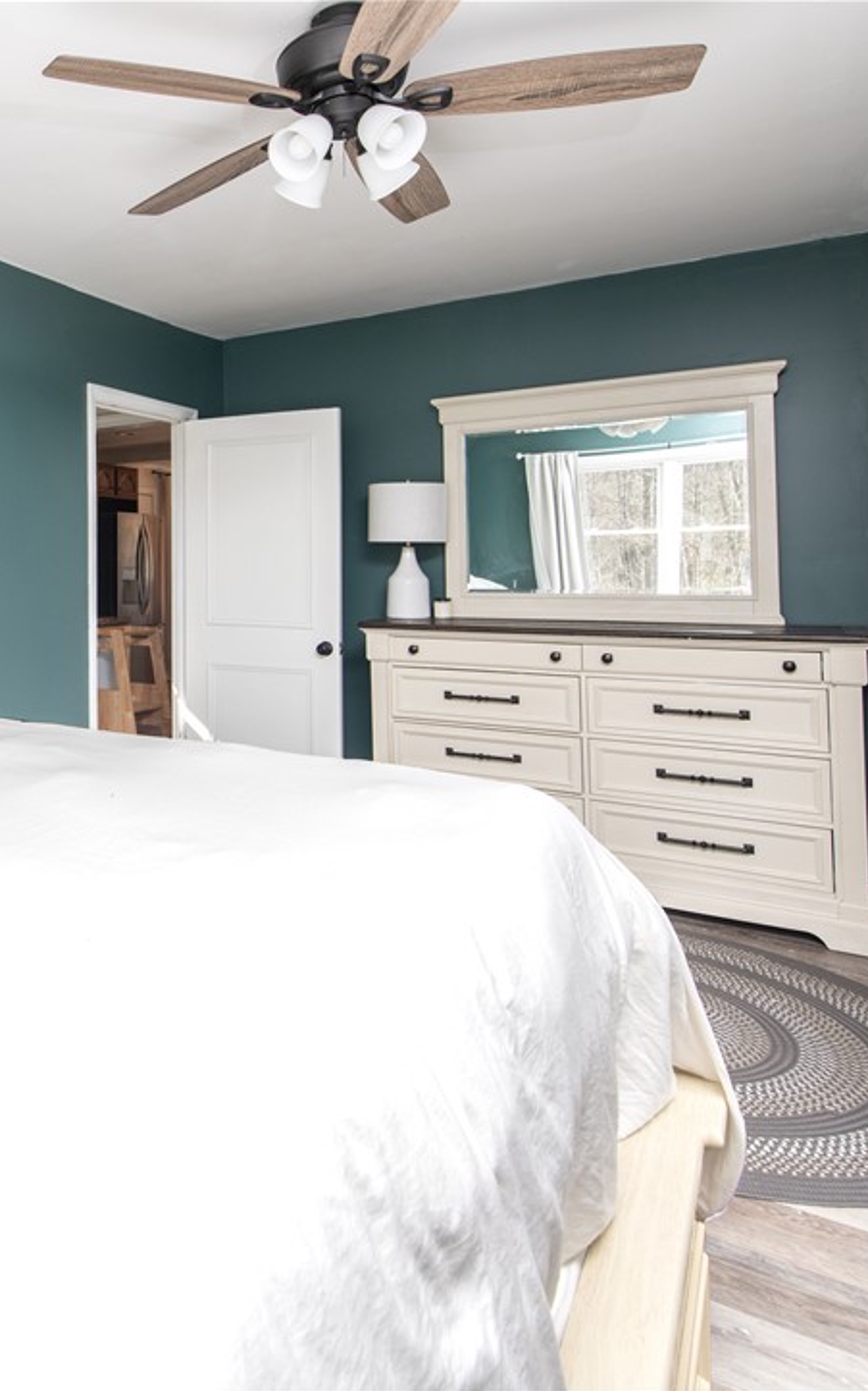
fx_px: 871
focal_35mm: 23
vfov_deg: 77.2
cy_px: 696
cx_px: -4
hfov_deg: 44.8
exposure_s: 1/60
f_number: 7.1
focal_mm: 15
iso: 800
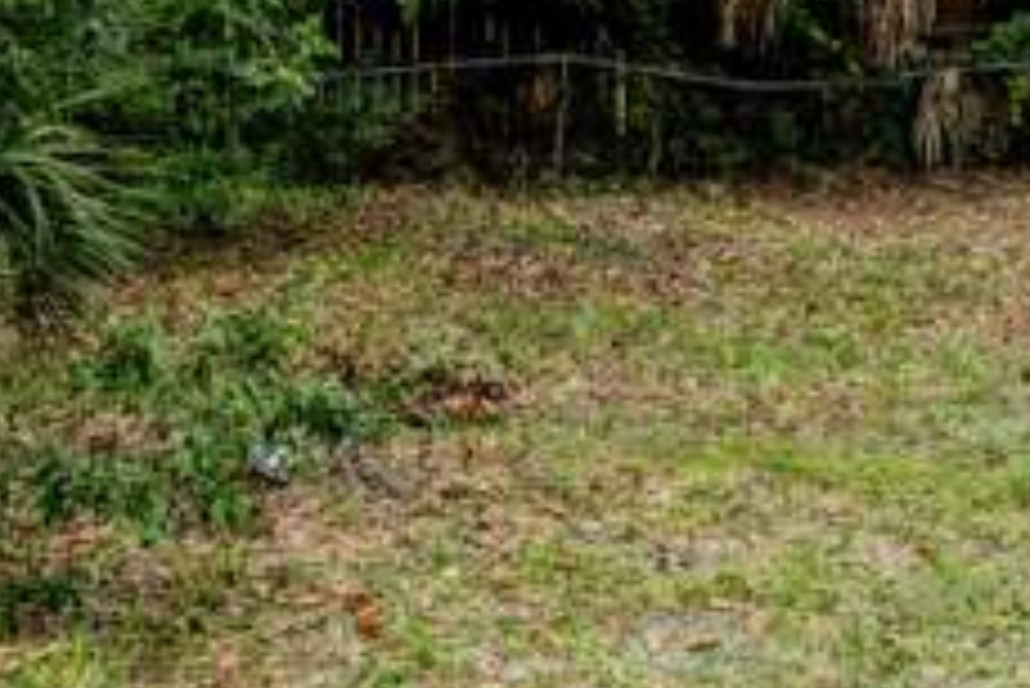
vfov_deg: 12.8
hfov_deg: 18.6
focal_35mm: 105
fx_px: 3006
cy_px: -54
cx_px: 1151
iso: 640
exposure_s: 1/320
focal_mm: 20
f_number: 8
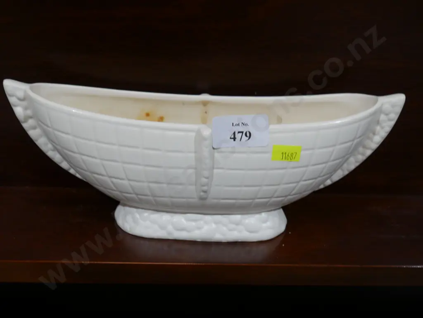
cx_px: 212
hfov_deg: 41.2
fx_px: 562
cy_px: 159
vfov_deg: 31.5
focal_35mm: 46
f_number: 5.1
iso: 400
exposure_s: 1/60
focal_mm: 23
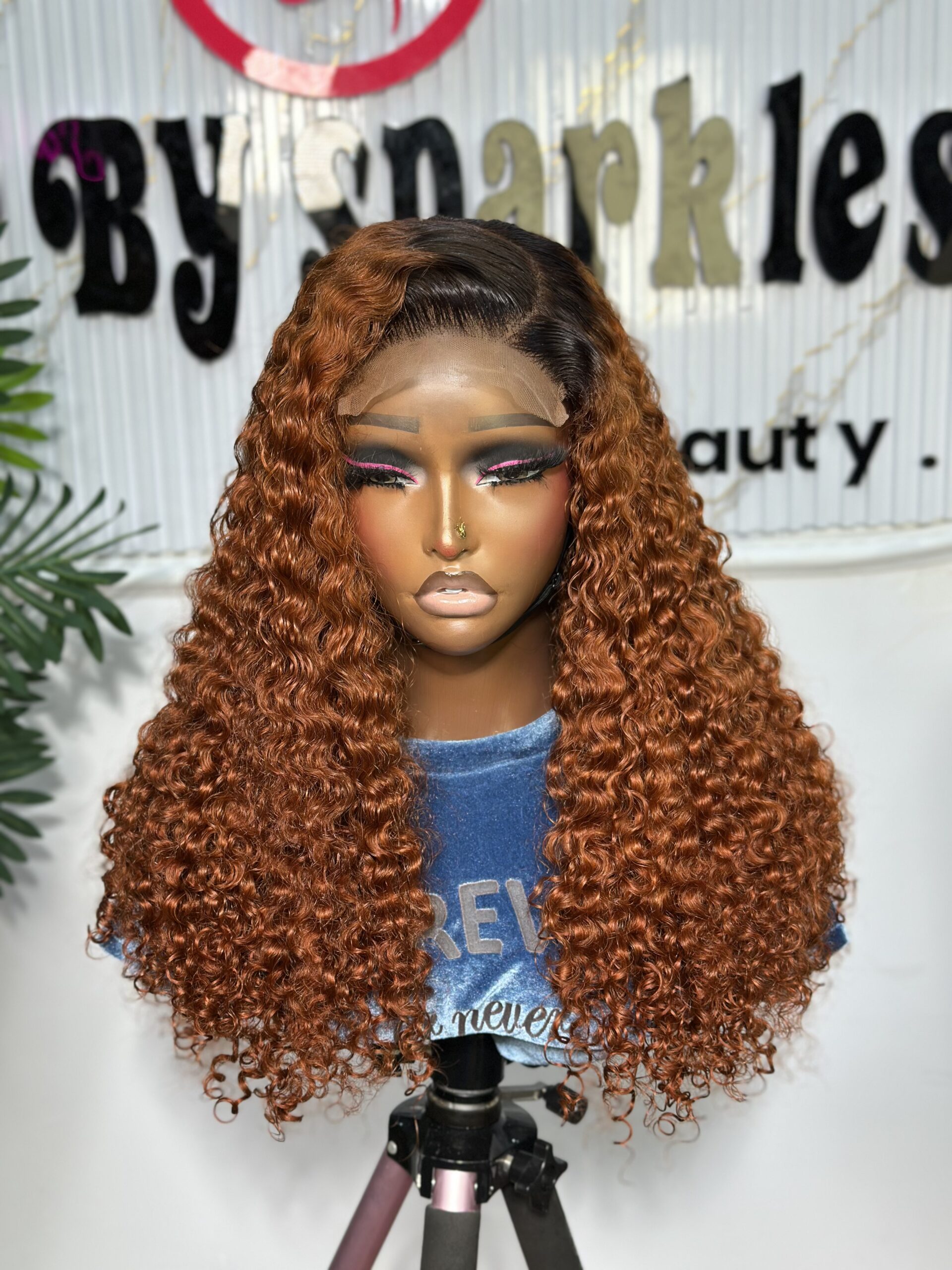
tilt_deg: -12.6
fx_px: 1760
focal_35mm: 48
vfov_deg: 39.7
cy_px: 635
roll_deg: +1.2
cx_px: 476
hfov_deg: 30.3
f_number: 1.78
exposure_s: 1/279
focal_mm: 6.86
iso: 80
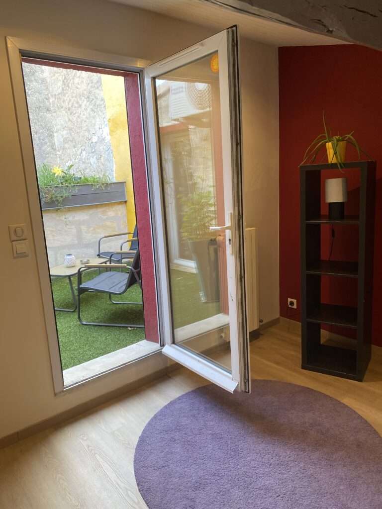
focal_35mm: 26
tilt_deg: -10.0
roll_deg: +2.5
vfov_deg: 67.3
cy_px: 254
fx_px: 383
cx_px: 191
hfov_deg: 53.1
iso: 100
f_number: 1.8
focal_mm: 4.25
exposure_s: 1/121
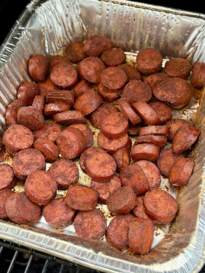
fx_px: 379
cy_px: 136
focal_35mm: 48
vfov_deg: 39.7
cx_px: 102
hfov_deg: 30.3
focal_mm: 6.76
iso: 80
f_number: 1.78
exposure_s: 1/240
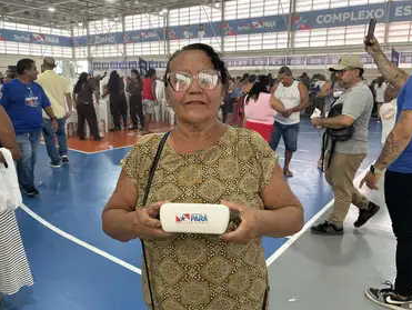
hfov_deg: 63.4
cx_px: 202
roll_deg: -0.4
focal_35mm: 28
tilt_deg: -11.4
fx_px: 334
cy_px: 148
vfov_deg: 49.8
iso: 64
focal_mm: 5.7
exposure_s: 1/121
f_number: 1.5
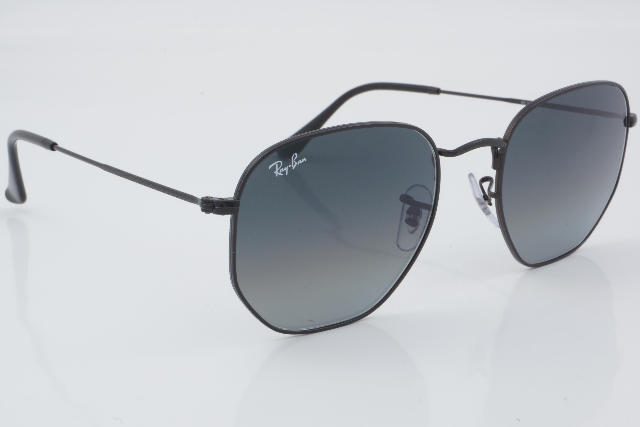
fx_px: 1333
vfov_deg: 18.2
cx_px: 320
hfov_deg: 27.0
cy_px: 214
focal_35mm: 75
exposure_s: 1/3
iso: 100
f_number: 32
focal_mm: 50
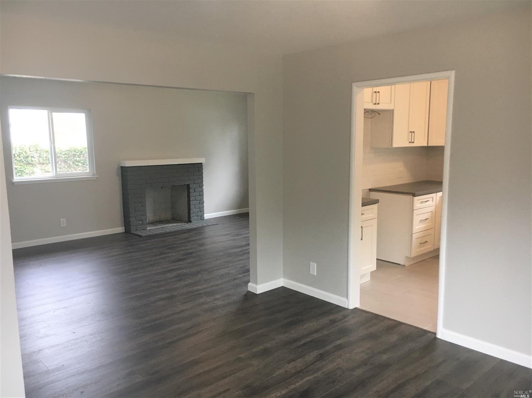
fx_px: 446
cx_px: 266
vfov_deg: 48.2
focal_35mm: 29
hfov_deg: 61.7
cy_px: 199
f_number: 2.2
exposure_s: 1/30
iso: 40
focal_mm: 4.15
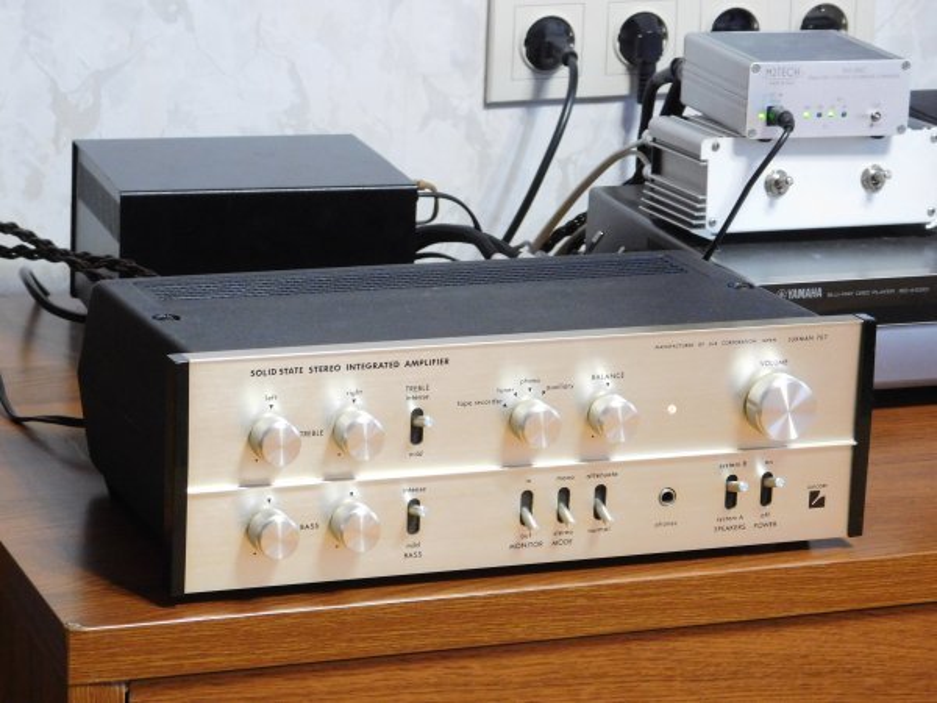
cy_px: 352
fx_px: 3113
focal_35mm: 115
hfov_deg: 17.1
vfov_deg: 12.9
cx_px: 468
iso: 800
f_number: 4.8
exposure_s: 1/6
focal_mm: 20.3
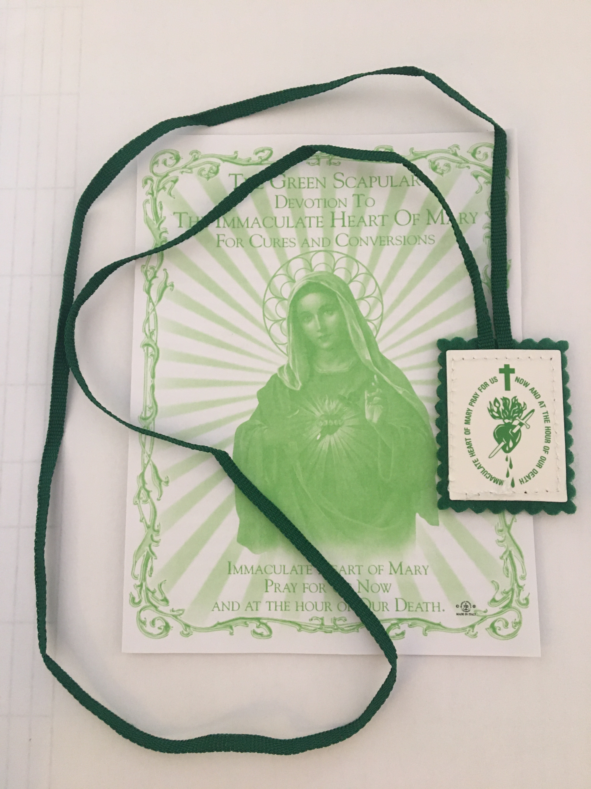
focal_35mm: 29
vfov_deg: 61.7
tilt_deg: -81.7
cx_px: 296
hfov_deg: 48.2
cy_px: 394
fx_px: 660
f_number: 2.2
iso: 160
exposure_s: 1/30
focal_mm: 4.15
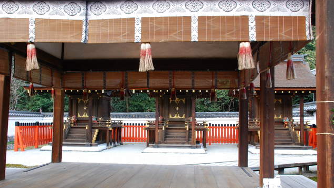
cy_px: 101
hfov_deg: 56.6
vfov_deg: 33.7
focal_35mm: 35
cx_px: 168
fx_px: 310
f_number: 8
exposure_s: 1/60
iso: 800
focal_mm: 22
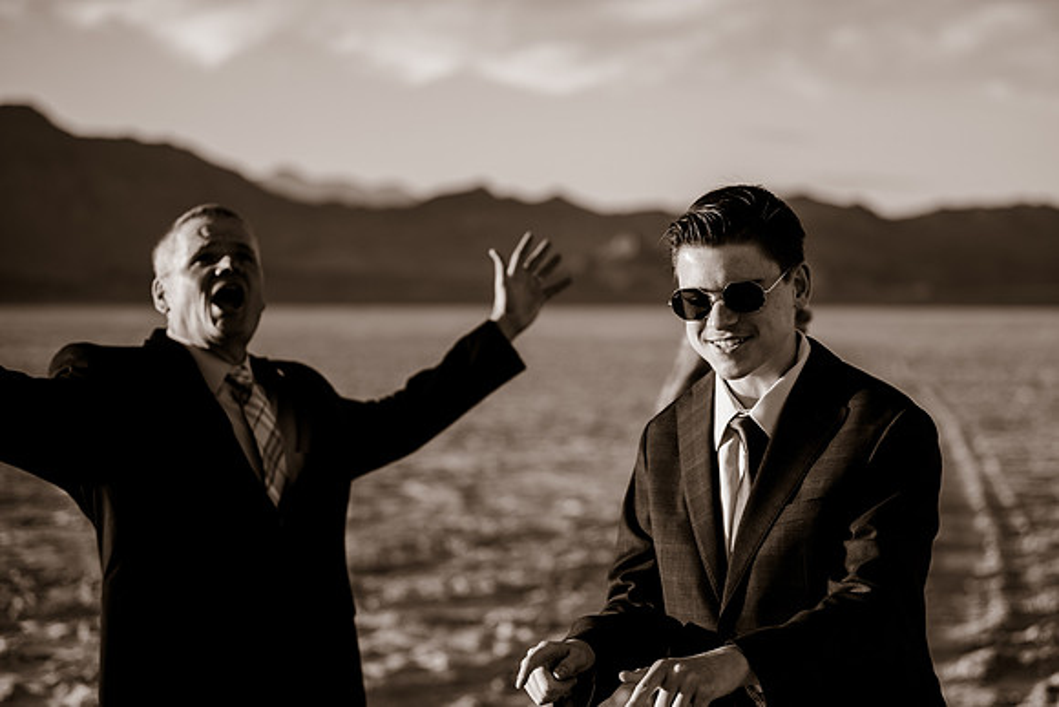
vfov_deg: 17.1
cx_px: 586
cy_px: 333
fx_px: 2354
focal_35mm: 80
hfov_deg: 25.3
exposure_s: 1/800
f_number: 2.8
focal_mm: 70
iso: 200
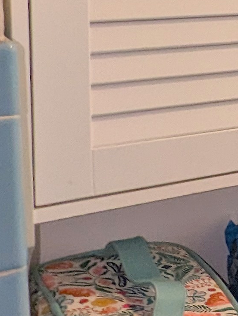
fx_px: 814
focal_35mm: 89
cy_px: -19
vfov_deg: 21.0
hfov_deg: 12.0
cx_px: 633
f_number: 2.2
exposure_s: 1/120
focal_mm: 2.35
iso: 73
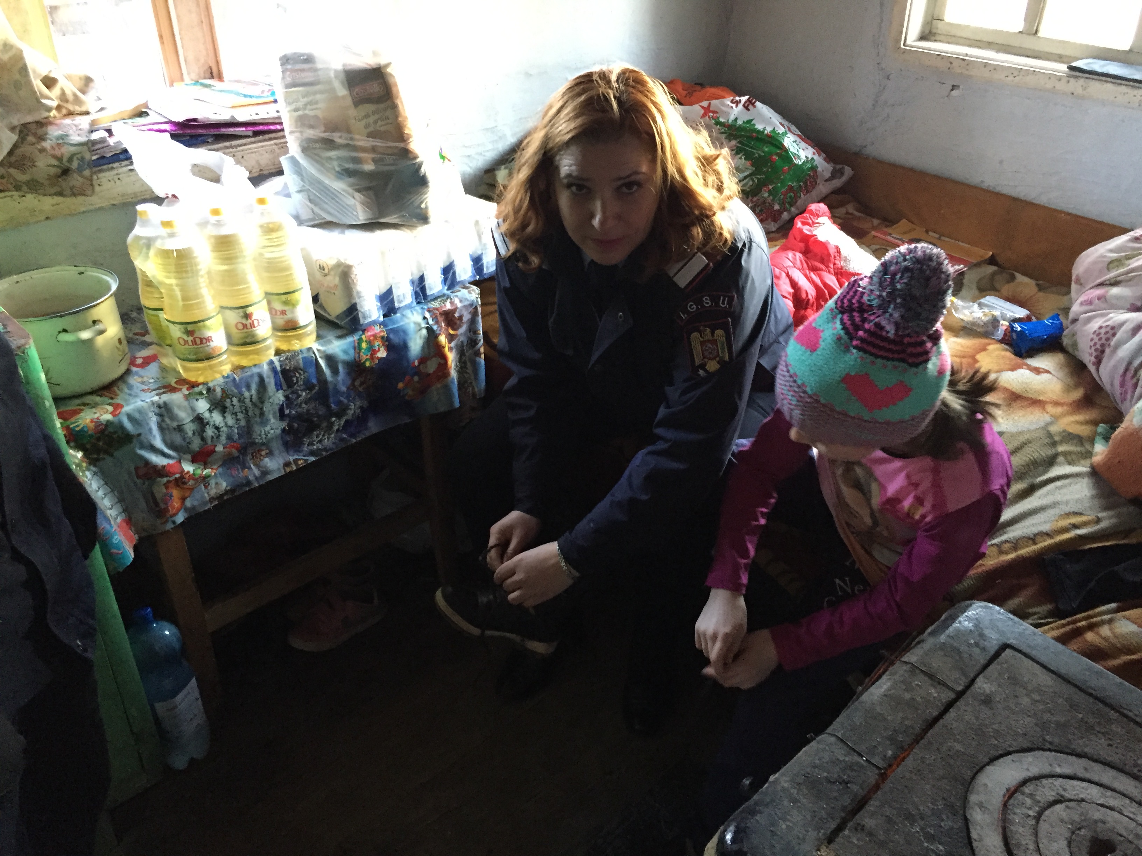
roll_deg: +0.3
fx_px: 957
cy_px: 428
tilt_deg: -32.2
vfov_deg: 48.2
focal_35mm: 29
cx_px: 571
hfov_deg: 61.7
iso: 250
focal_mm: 4.15
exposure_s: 1/17
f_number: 2.2
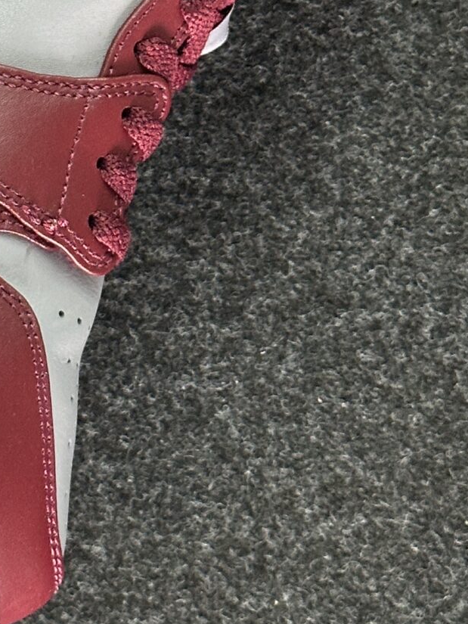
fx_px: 2685
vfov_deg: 13.1
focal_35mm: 149
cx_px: -168
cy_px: 24
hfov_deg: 9.7
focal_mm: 6.86
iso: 250
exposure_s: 1/43
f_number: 1.78
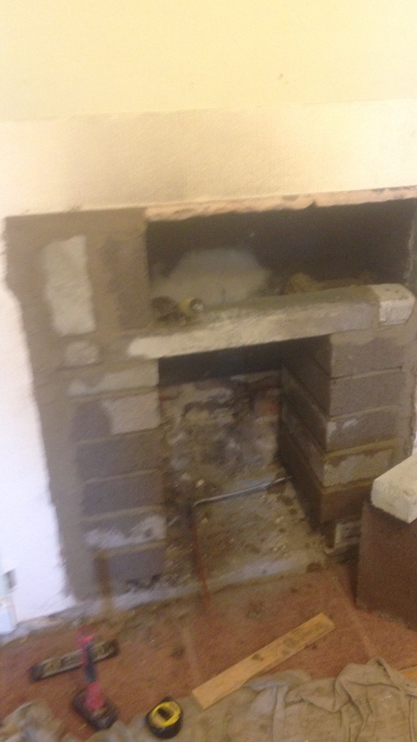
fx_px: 727
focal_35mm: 37
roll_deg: -0.4
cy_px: 369
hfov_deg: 31.8
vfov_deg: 54.0
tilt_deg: -28.5
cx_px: 261
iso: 250
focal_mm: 4.12
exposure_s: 1/20
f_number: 2.4
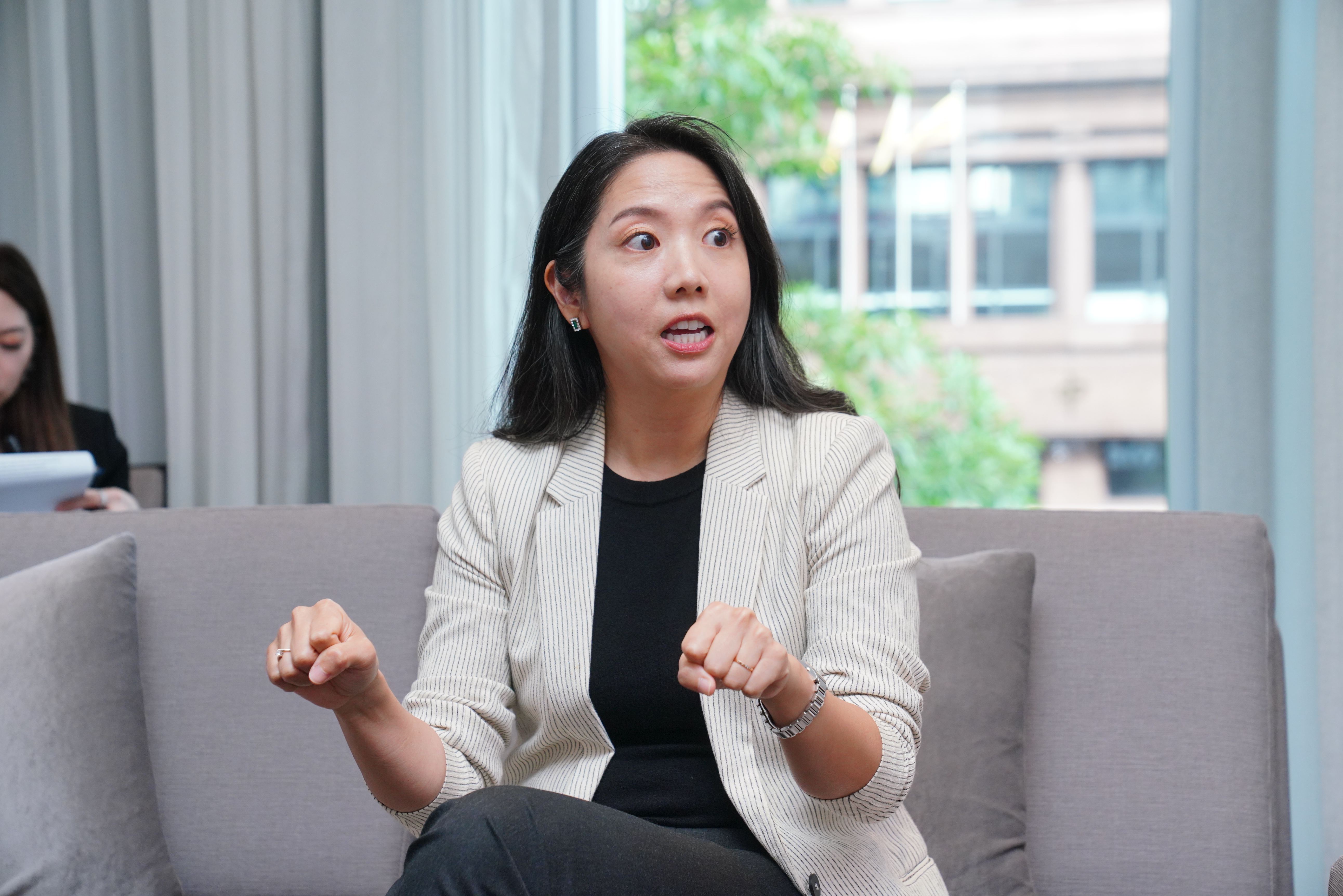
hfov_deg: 28.8
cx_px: 672
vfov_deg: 19.5
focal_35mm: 70
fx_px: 2612
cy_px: 448
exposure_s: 1/160
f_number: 5
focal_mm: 70
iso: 1600
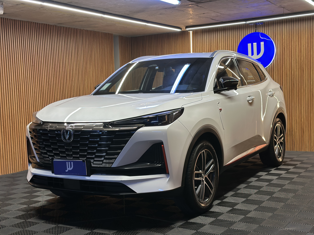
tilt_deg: -3.9
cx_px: 157
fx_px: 435
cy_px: 118
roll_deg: +2.5
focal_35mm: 48
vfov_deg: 30.3
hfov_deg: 39.7
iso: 100
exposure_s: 1/50
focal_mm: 6.86
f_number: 1.78
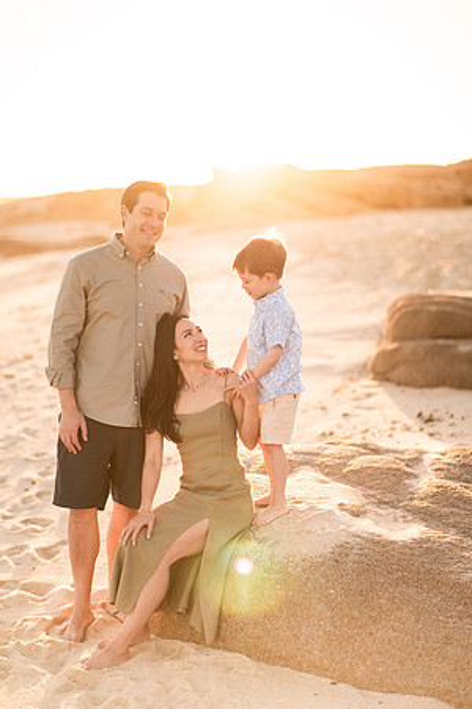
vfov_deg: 34.5
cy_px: 354
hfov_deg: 23.4
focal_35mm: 58
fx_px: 1141
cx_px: 236
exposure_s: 1/3200
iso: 100
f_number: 1.6
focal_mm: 58
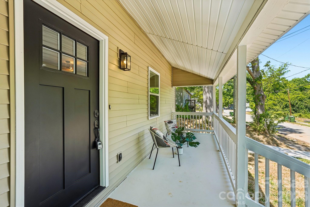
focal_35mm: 16
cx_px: 155
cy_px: 104
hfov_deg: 95.0
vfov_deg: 72.0
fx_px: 142
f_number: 8
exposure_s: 1/100
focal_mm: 16.5
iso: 400
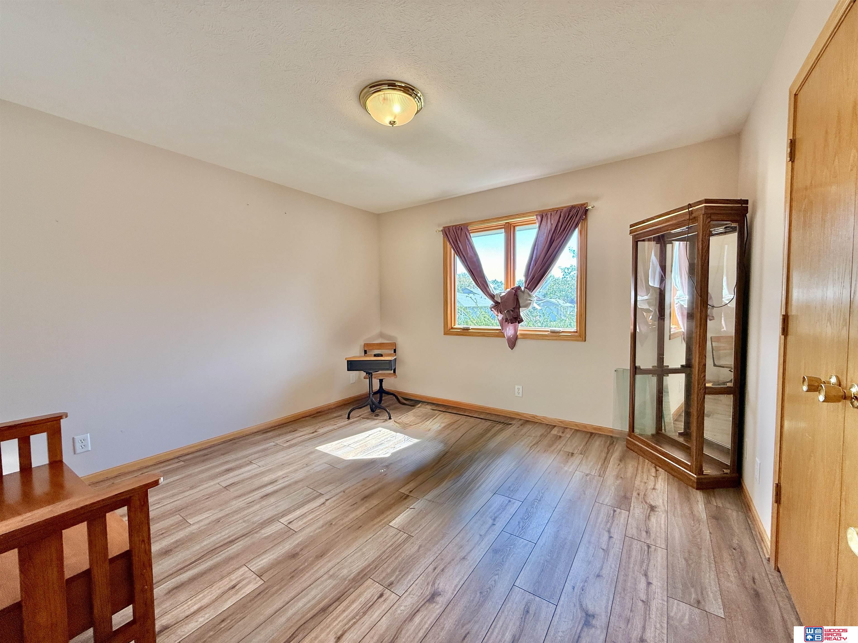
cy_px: 322
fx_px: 347
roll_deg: -0.1
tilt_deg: -3.0
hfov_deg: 102.1
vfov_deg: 85.7
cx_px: 429
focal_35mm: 14
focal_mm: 2.22
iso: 80
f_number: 2.2
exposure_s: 1/120
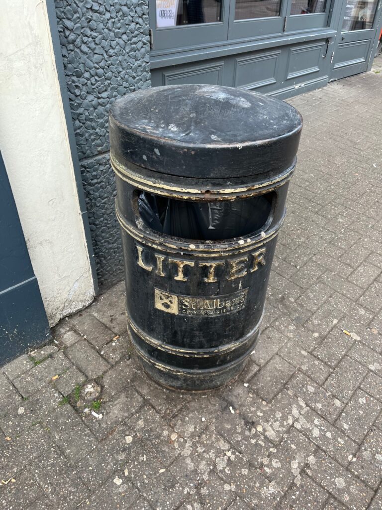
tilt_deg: -36.0
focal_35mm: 26
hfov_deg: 53.1
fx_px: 383
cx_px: 191
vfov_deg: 67.3
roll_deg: +0.3
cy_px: 255
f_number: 1.6
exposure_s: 1/317
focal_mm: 5.1
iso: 50
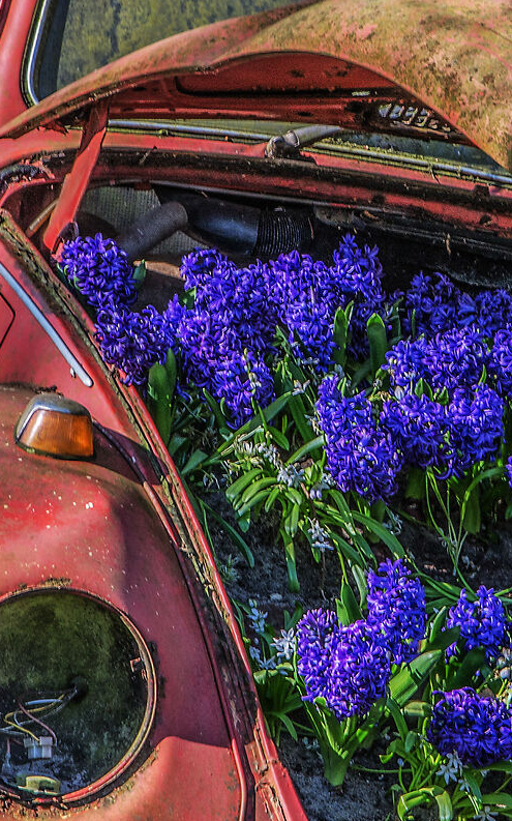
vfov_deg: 7.4
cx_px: 550
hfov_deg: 4.6
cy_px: 420
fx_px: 6346
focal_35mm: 284
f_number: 9.5
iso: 200
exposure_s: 1/90
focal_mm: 92
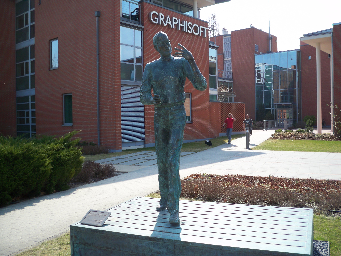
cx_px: 170
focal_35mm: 35
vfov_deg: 40.7
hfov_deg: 52.6
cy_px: 128
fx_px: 345
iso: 64
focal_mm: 6.3
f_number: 3.1
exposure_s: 1/400
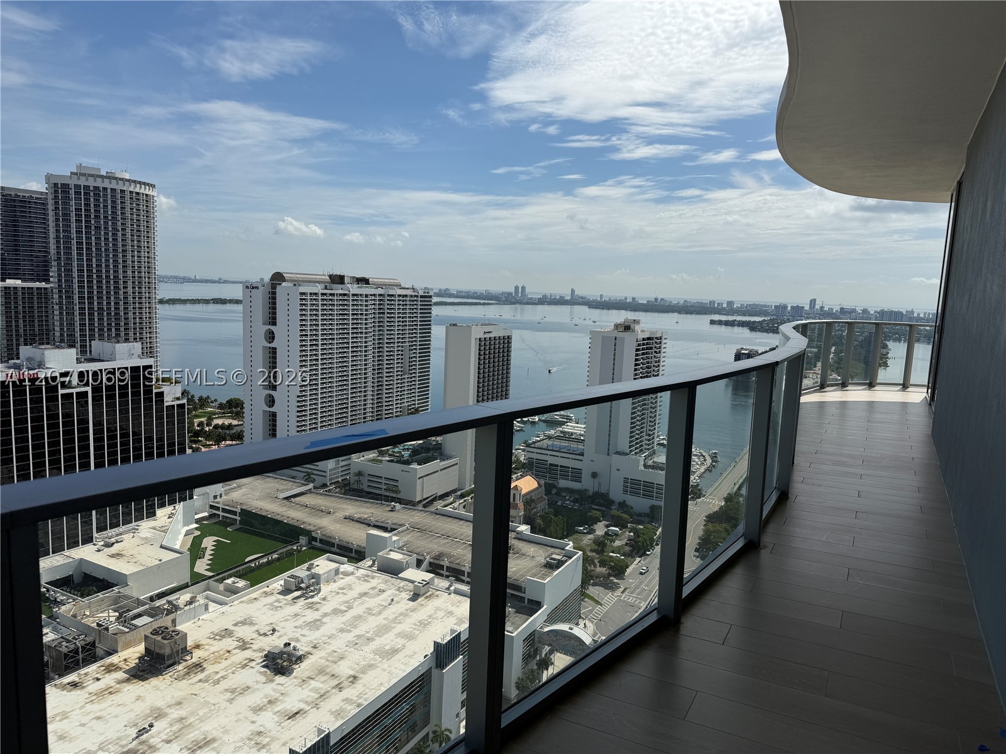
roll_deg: -3.0
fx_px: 697
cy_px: 377
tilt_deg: -6.8
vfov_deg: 56.8
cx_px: 503
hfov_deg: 71.6
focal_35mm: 24
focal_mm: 6.76
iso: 80
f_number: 1.78
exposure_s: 1/10309
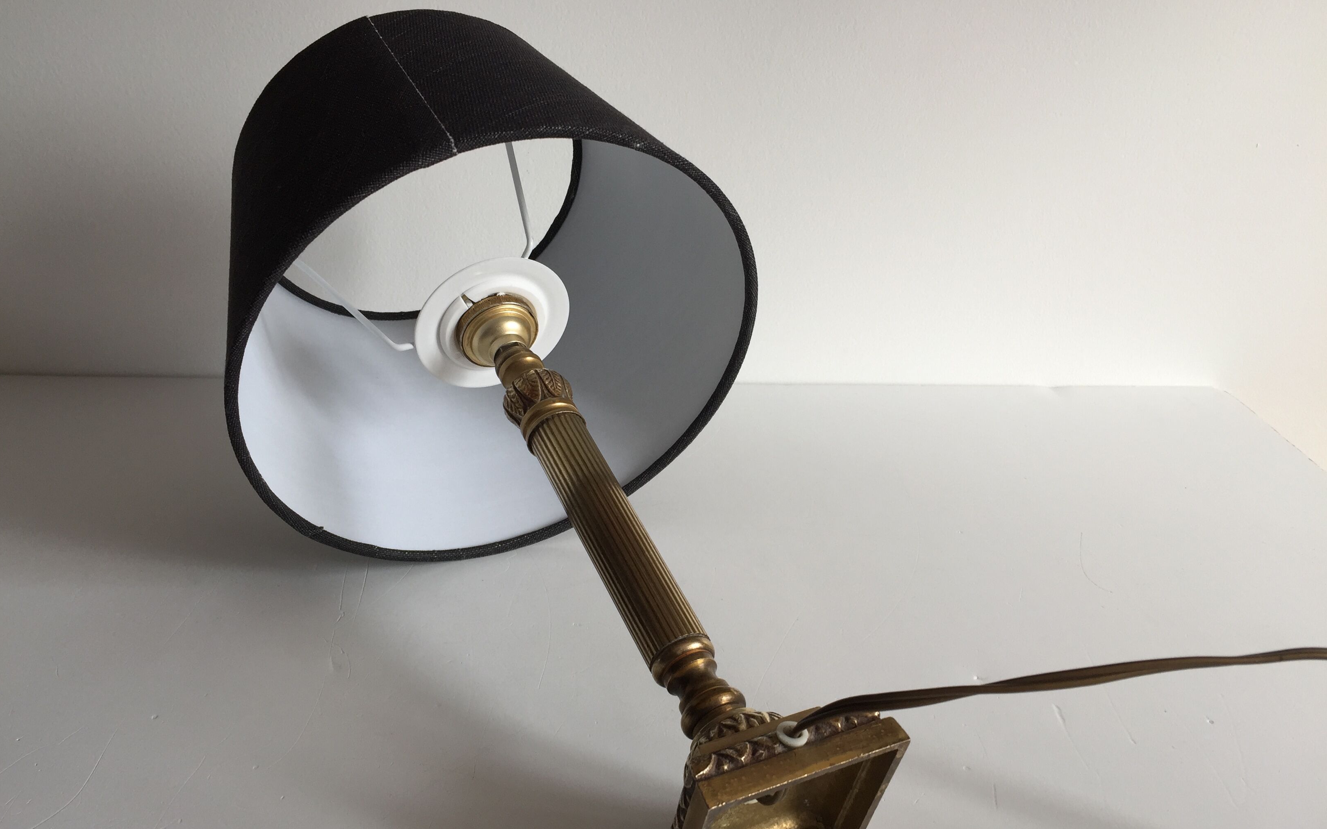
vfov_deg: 40.6
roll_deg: +0.2
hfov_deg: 61.2
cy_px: 455
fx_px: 1121
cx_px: 659
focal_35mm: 31
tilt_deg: -25.7
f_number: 2.2
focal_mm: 4.15
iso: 32
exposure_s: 1/100
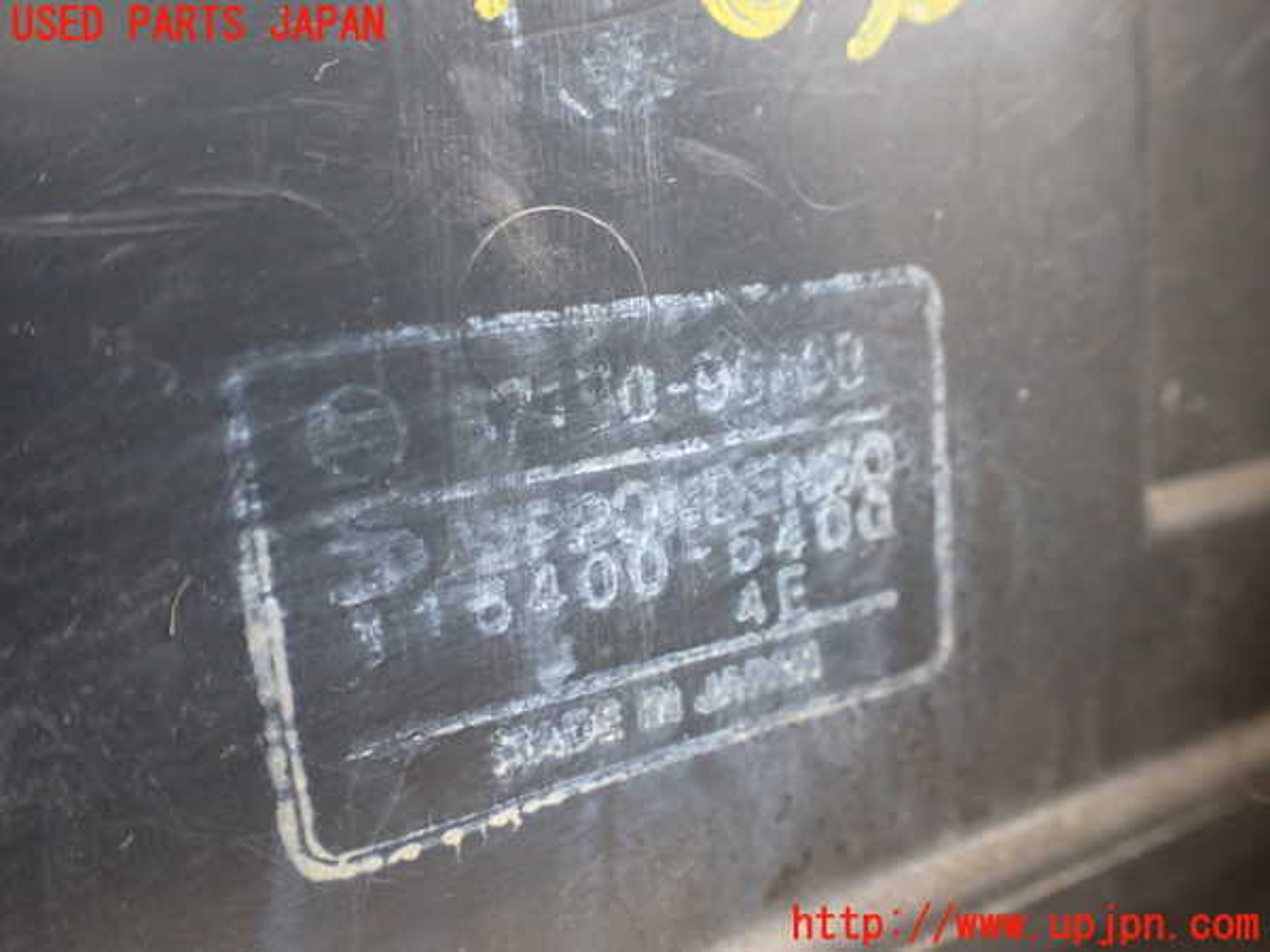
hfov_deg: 60.0
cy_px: 476
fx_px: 1101
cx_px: 635
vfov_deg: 46.8
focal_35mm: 30
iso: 320
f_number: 2.3
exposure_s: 1/125
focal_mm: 5.4
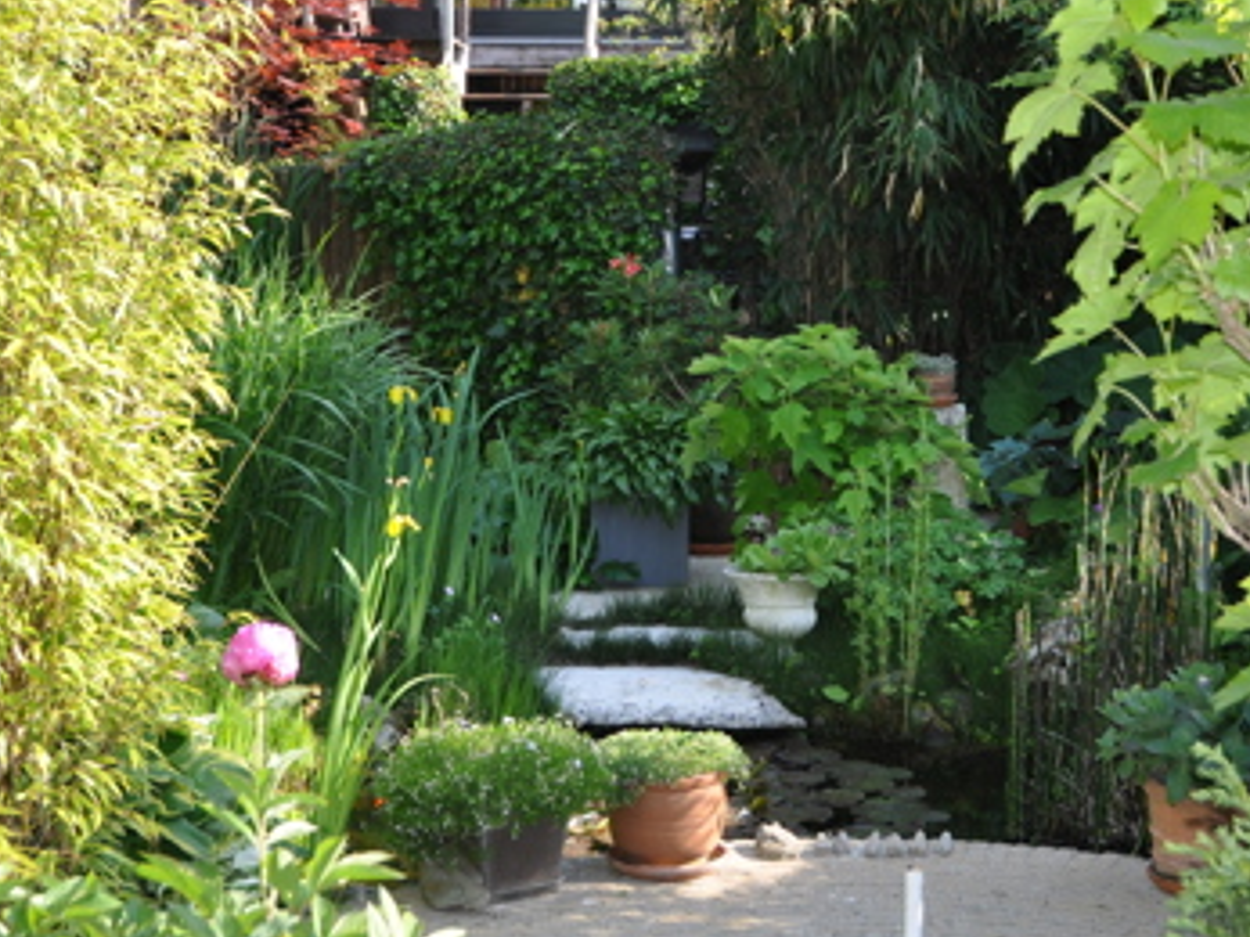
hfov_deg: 32.1
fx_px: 2166
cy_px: 97
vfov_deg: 23.8
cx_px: 717
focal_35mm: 60
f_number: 5
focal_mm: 20
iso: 200
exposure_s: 1/200
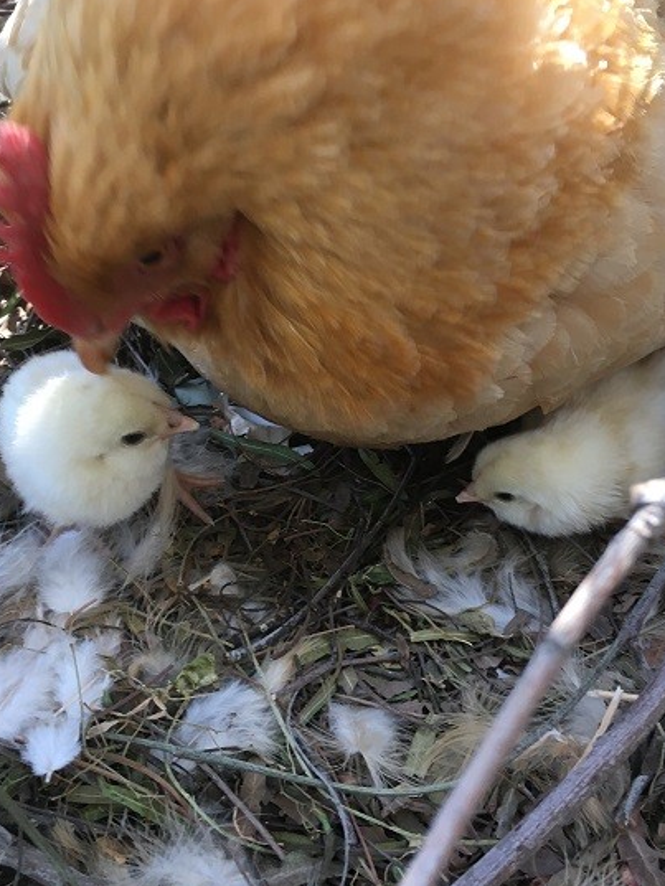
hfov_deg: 39.7
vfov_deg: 51.3
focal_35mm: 36
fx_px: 922
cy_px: 403
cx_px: 351
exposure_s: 1/30
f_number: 2.2
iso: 64
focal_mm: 4.15
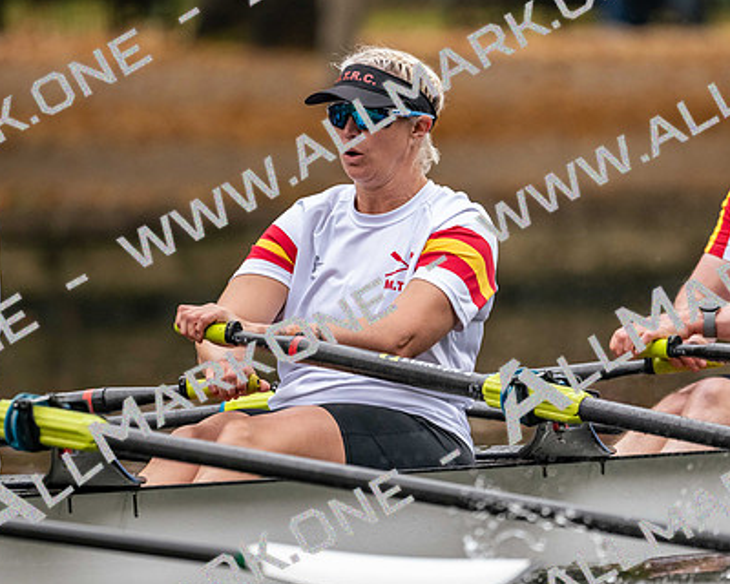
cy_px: 273
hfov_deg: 3.6
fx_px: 11775
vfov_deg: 2.8
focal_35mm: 545
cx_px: 343
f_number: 4.5
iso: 2800
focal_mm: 400
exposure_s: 1/2500
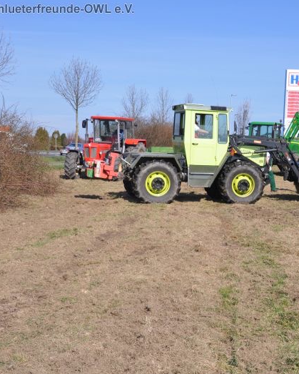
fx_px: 594
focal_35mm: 54
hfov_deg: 27.4
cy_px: 186
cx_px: 260
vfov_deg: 34.9
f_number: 14
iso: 200
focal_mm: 25
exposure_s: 1/200
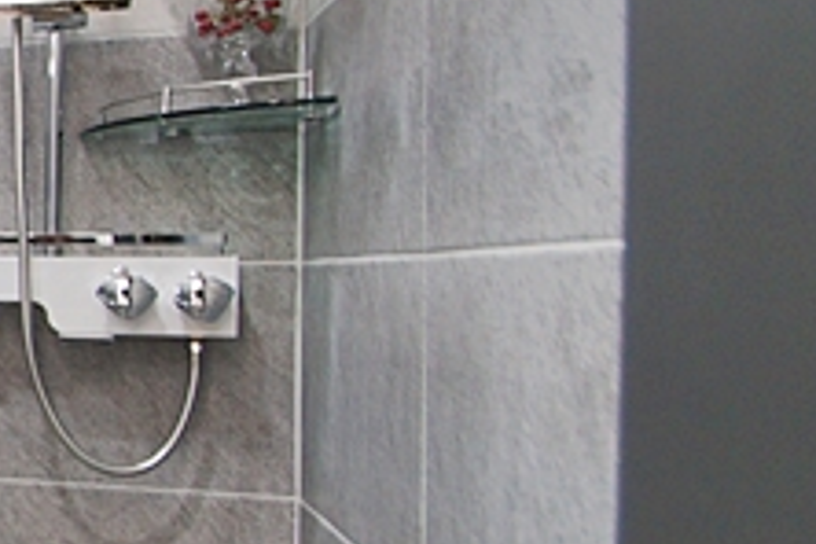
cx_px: -566
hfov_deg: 23.7
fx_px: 1224
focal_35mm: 54
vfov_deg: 25.1
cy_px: 257
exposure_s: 1/40
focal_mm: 10
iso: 400
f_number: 4
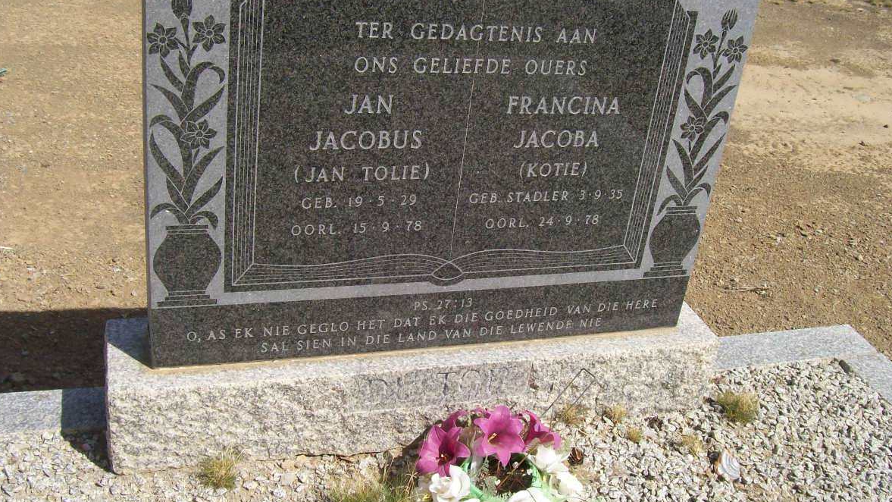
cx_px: 446
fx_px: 946
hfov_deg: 50.5
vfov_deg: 29.7
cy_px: 227
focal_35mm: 40
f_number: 4.8
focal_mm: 6
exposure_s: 1/760
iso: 80
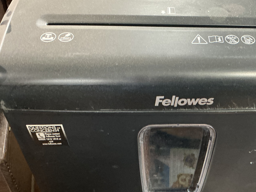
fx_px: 340
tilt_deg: -47.7
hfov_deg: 40.5
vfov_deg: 31.5
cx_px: 179
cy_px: 109
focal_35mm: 46
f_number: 1.8
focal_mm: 3
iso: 250
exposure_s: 1/30
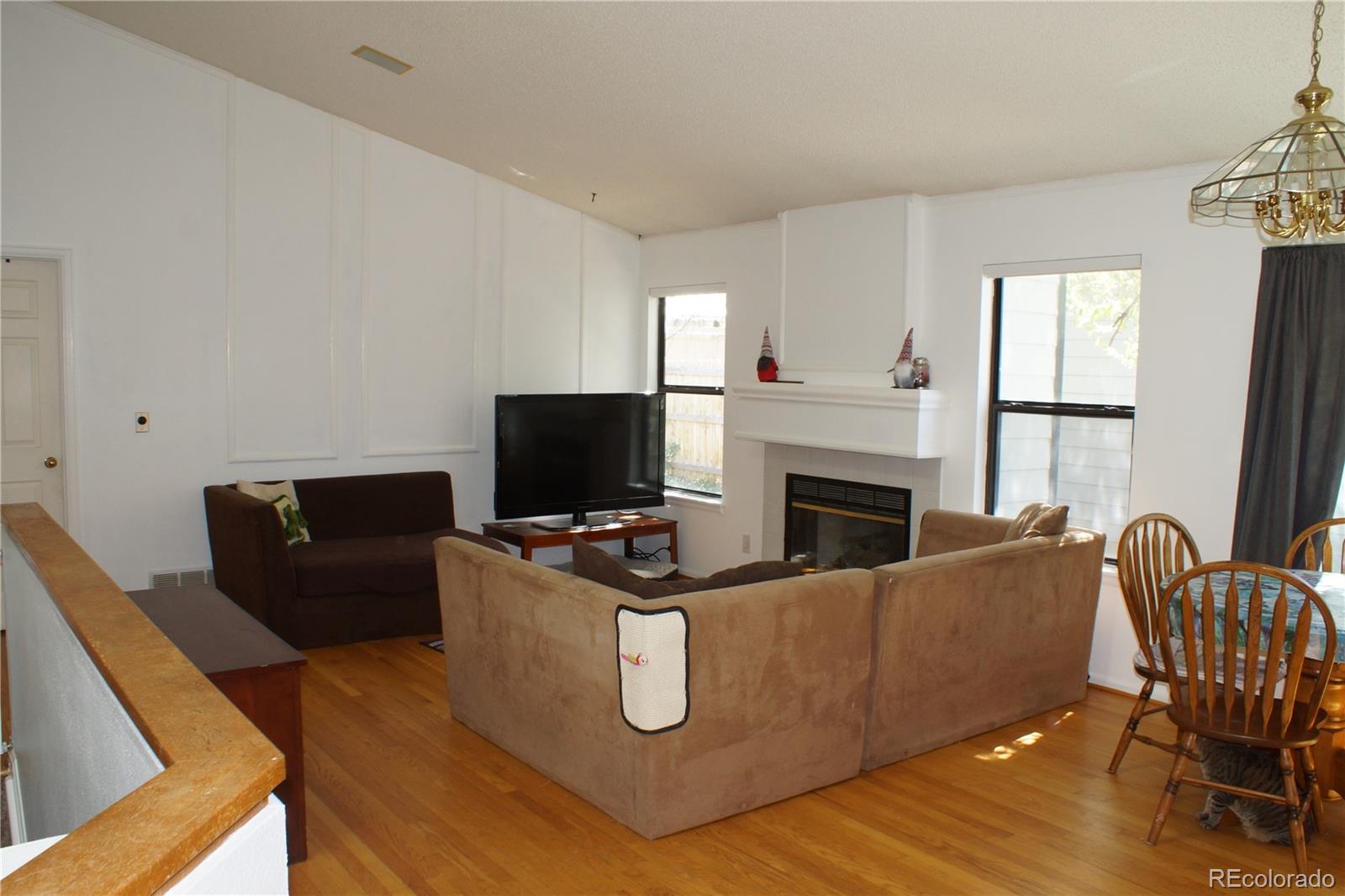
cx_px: 672
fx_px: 1008
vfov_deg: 47.9
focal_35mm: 27
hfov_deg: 67.4
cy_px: 448
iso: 400
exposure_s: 1/25
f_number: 8
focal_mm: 18
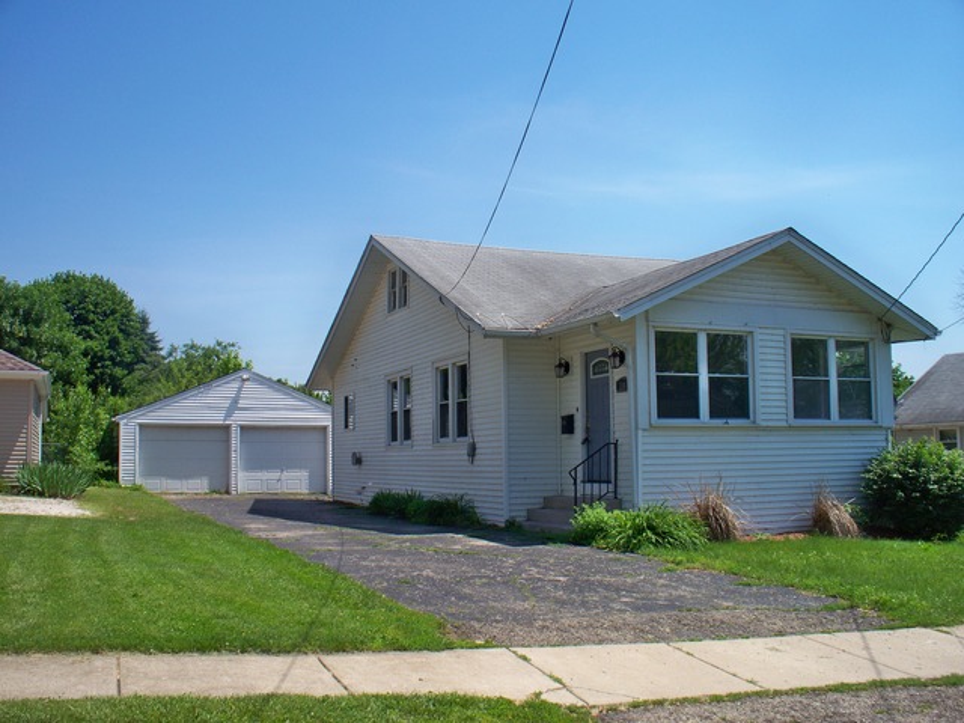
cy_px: 362
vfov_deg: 40.7
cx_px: 482
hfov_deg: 52.6
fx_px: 975
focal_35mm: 35
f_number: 4.8
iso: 80
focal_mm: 7.54
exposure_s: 1/400
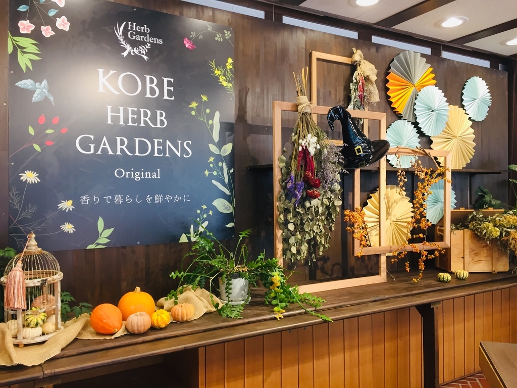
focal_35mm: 29
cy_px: 194
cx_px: 258
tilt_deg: +1.6
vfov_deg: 48.2
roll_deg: -0.8
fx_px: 433
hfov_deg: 61.7
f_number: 2.2
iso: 64
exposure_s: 1/30
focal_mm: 4.15
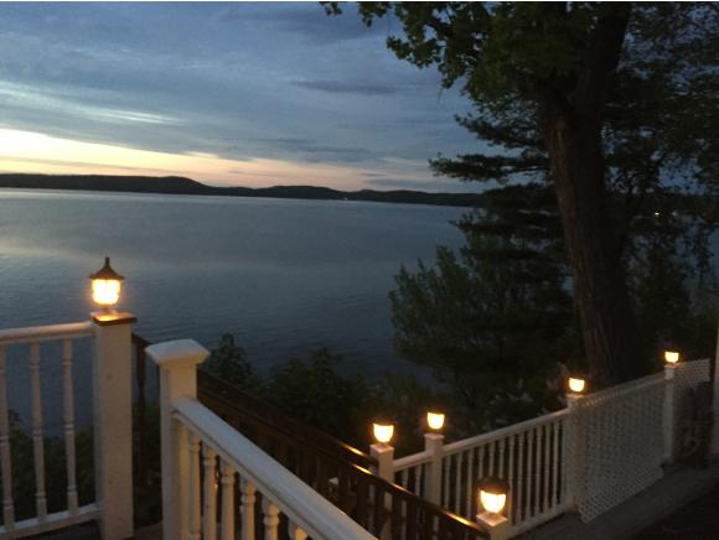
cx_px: 360
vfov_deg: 48.3
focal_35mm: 29
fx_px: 603
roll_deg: -1.2
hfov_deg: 61.6
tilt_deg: -7.7
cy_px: 270
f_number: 2.2
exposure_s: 1/15
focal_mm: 4.15
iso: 500
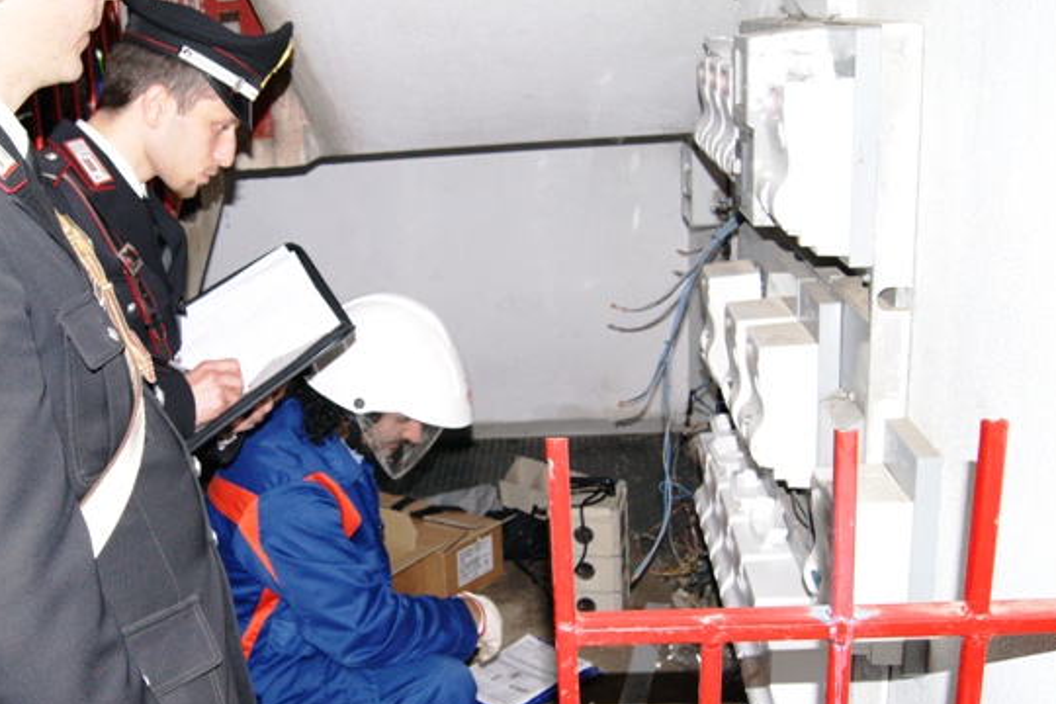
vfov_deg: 33.4
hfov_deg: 48.0
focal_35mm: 40
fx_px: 1173
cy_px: 389
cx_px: 397
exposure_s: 1/60
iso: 400
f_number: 5.6
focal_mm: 18
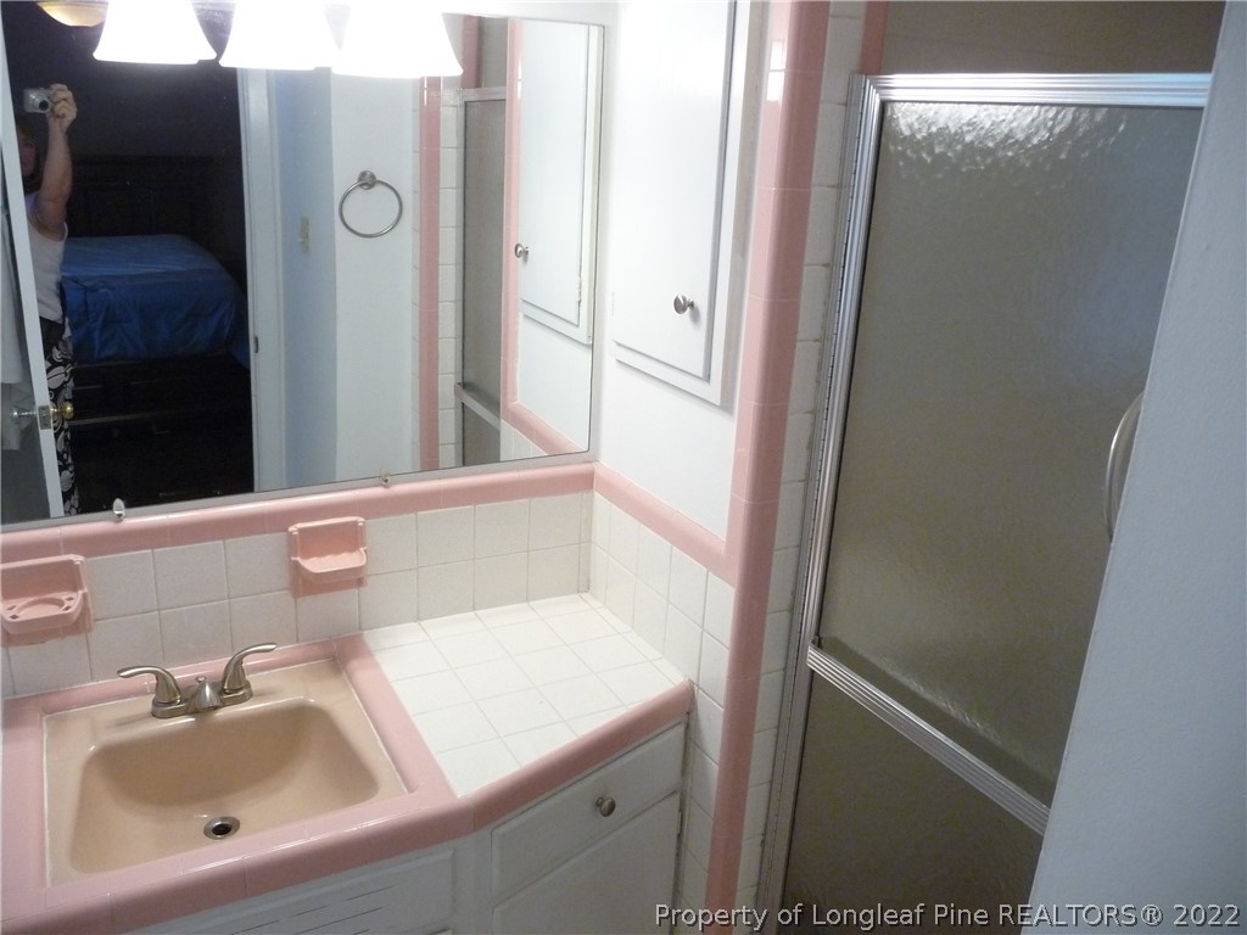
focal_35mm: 28
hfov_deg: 63.4
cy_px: 468
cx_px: 624
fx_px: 1009
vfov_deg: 49.7
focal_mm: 4.7
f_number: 3.3
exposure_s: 1/50
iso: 400
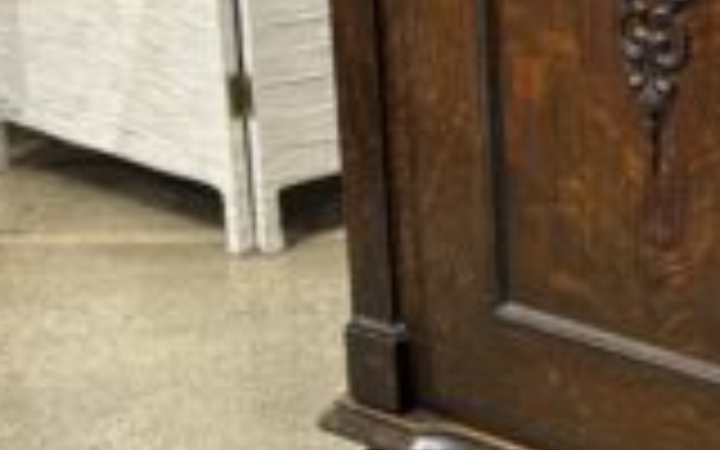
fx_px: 1688
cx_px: 882
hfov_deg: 22.1
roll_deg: +0.2
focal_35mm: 86
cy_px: 7
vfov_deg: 14.9
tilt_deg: -13.2
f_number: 1.6
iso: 64
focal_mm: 5.96
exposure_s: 1/60
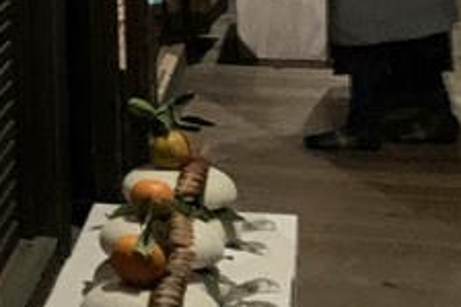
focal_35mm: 145
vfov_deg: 9.1
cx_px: -241
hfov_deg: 13.3
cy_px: -235
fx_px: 1855
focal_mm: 4.25
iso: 640
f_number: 1.8
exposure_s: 1/15
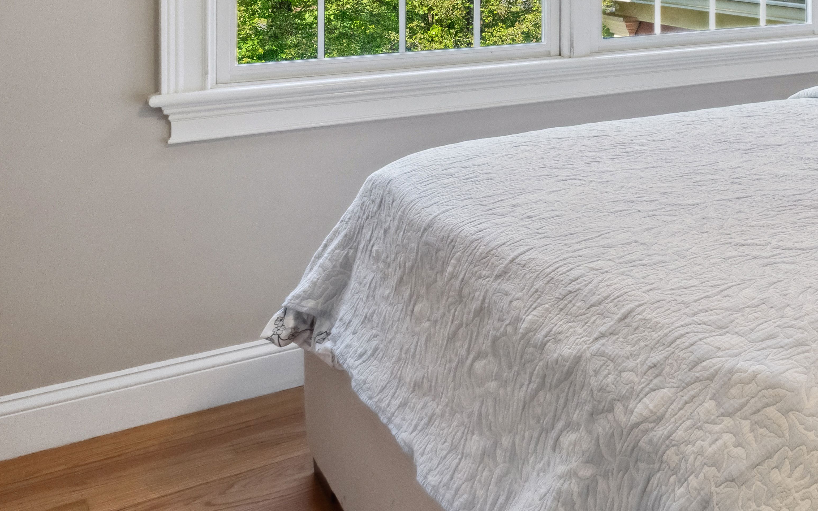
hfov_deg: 34.1
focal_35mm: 47
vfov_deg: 24.8
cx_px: 997
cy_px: -118
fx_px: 1037
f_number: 11
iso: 1600
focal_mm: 14.8
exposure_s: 1/100
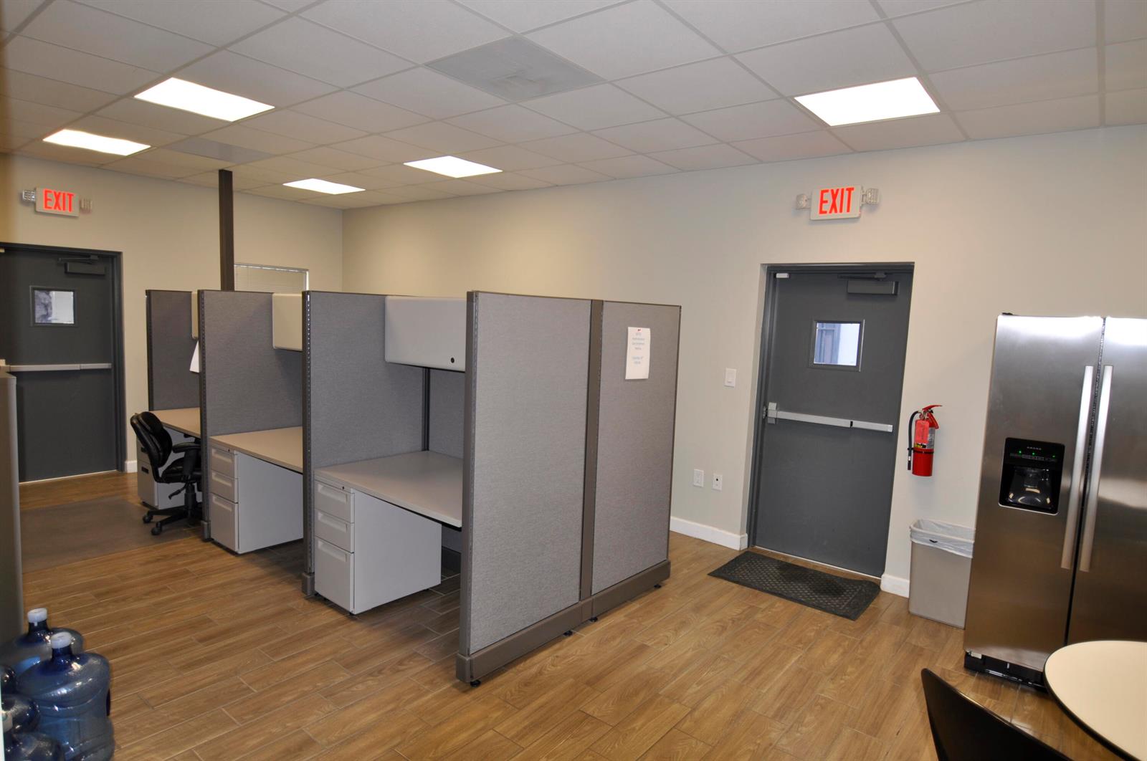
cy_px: 380
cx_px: 574
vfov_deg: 59.3
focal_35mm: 21
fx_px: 668
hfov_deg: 81.3
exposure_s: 1/60
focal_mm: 14
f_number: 2.8
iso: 200
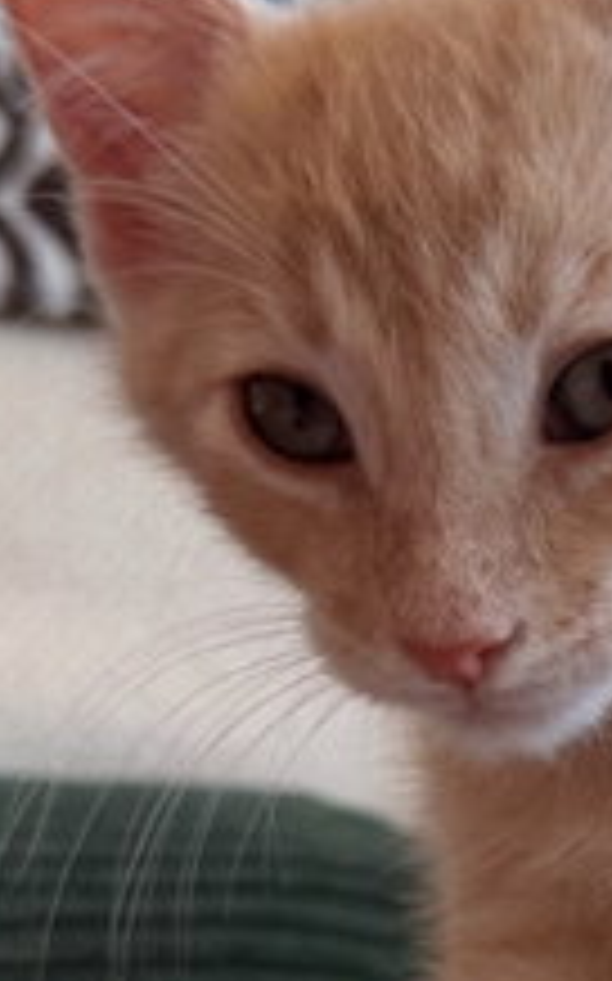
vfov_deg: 25.6
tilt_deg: +2.2
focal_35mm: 78
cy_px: 893
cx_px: 886
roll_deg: -0.9
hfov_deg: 15.5
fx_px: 2084
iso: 80
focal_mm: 6.76
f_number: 1.78
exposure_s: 1/133
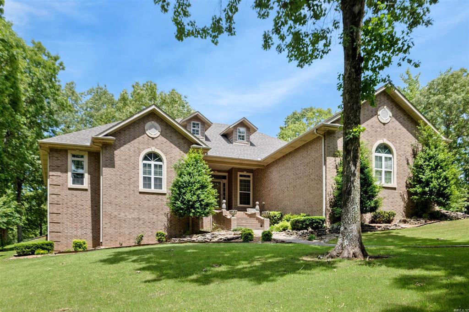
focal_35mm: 35
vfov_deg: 37.8
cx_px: 234
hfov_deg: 54.4
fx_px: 456
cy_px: 156
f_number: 5.6
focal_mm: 35
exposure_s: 1/2500
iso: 1250
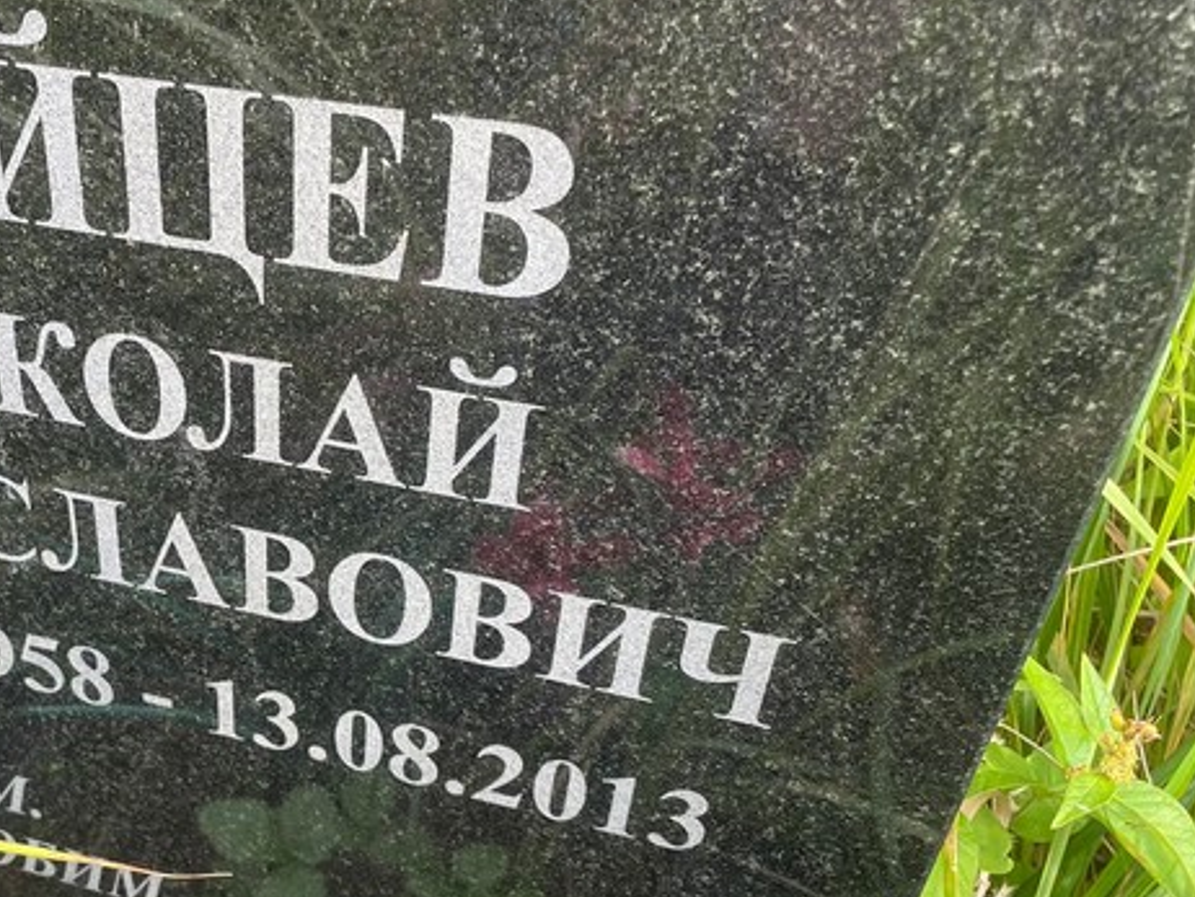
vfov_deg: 32.0
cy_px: 574
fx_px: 1554
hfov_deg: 39.7
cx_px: 173
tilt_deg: -43.3
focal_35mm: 45
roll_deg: +4.8
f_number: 1.6
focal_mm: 4.2
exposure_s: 1/189
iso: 32
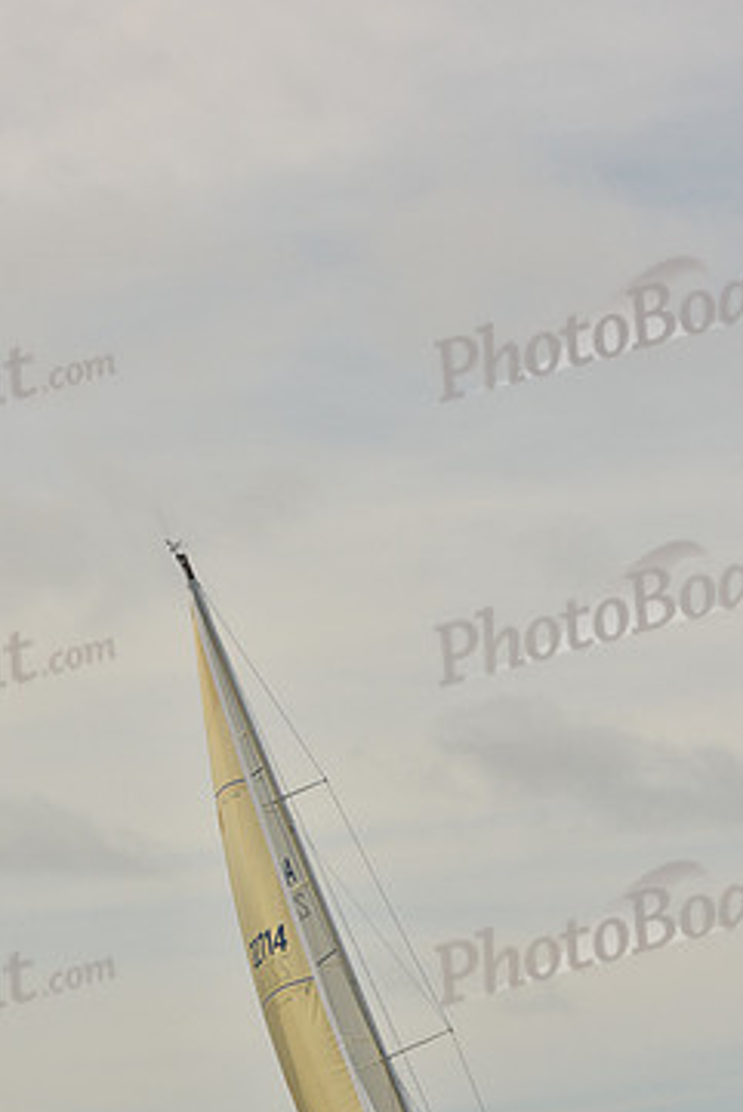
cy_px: 810
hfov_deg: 7.0
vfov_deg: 10.5
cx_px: 276
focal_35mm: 196
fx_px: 6062
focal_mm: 122
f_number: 7.1
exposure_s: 1/1000
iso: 320
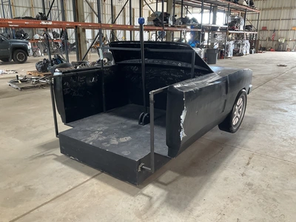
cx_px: 148
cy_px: 111
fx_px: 248
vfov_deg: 48.2
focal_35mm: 29
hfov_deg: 61.7
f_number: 1.8
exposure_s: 1/60
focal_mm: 3
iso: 100
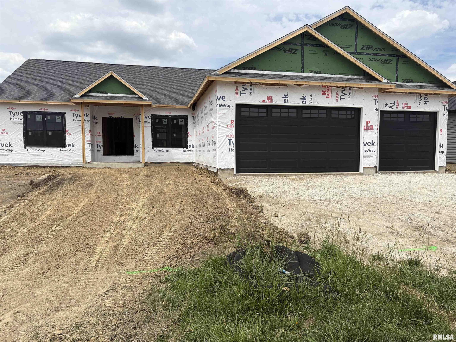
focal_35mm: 26
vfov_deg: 53.1
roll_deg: -0.2
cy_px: 171
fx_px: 343
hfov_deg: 67.3
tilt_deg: -2.9
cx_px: 228
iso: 50
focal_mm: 5.96
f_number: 1.6
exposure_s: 1/5348
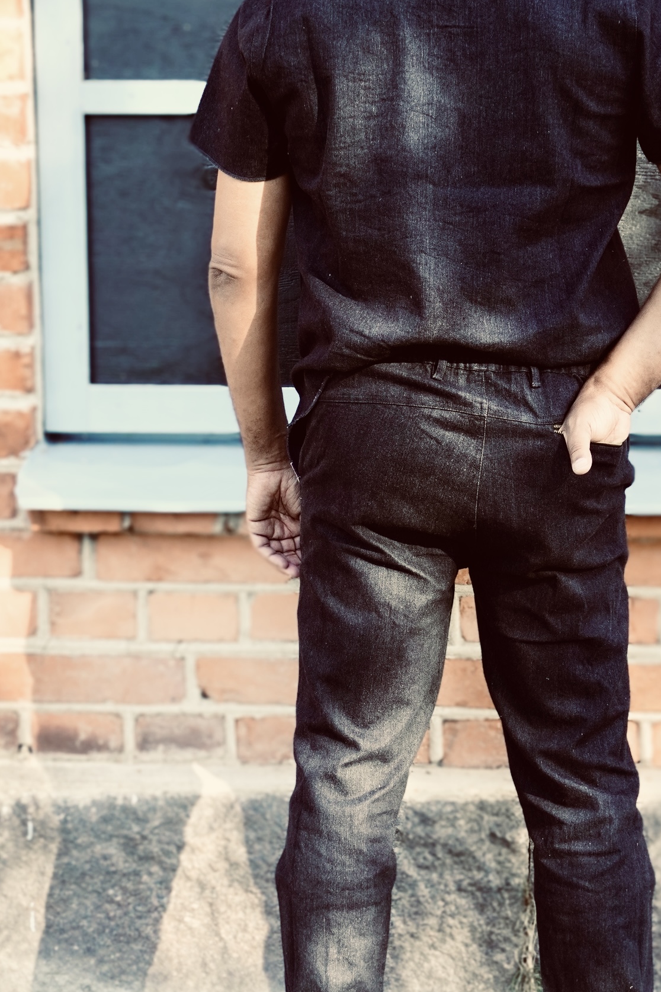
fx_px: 2148
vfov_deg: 26.0
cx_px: 439
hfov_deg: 17.5
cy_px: 466
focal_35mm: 78
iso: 400
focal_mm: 34
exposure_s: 1/160
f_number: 5
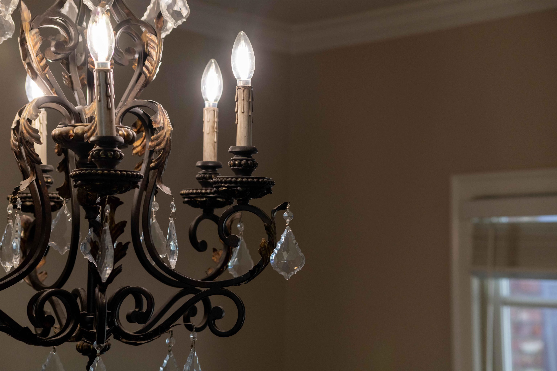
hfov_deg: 24.8
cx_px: 278
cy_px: 186
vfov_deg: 16.7
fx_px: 1269
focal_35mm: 82
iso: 400
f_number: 5.6
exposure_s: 1/100
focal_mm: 82
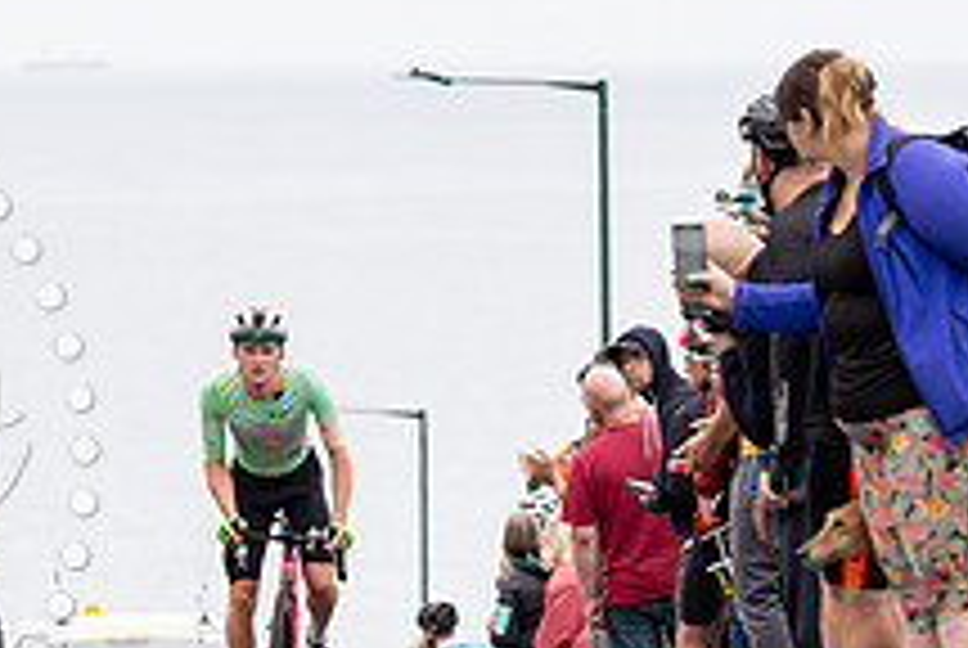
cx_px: 374
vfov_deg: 4.2
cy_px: 227
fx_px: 8858
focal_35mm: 329
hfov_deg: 6.3
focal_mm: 122
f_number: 3.5
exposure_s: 1/1000
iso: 320
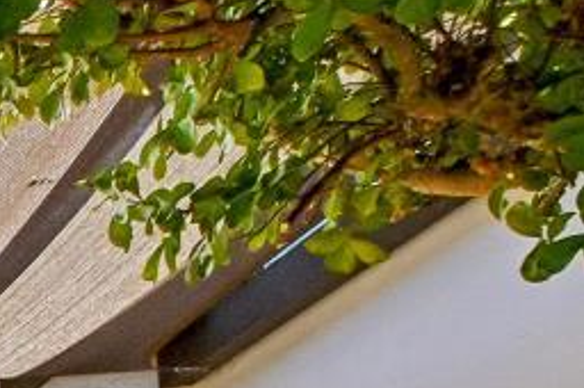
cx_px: -1122
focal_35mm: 88
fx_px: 1426
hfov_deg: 11.9
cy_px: 892
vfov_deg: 12.6
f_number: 8
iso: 100
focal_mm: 10
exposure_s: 1/320
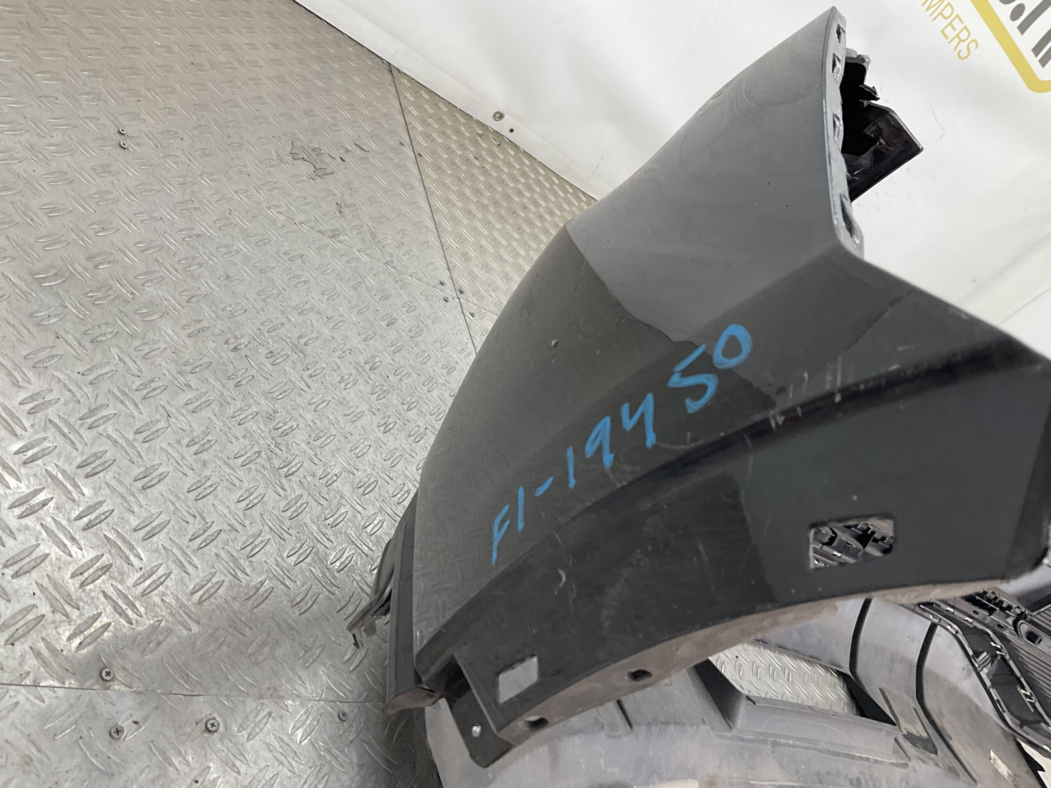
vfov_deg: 48.2
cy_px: 394
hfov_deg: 61.7
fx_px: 880
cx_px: 526
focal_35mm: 29
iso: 25
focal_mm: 3
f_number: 1.8
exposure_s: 1/100
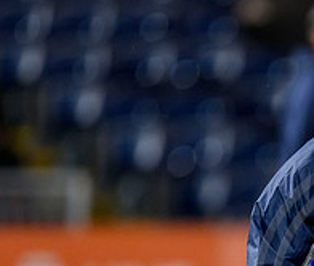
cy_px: 279
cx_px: 396
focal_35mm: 1328
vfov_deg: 1.2
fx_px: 12629
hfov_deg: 1.4
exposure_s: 1/640
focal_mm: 400
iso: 5000
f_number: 2.8
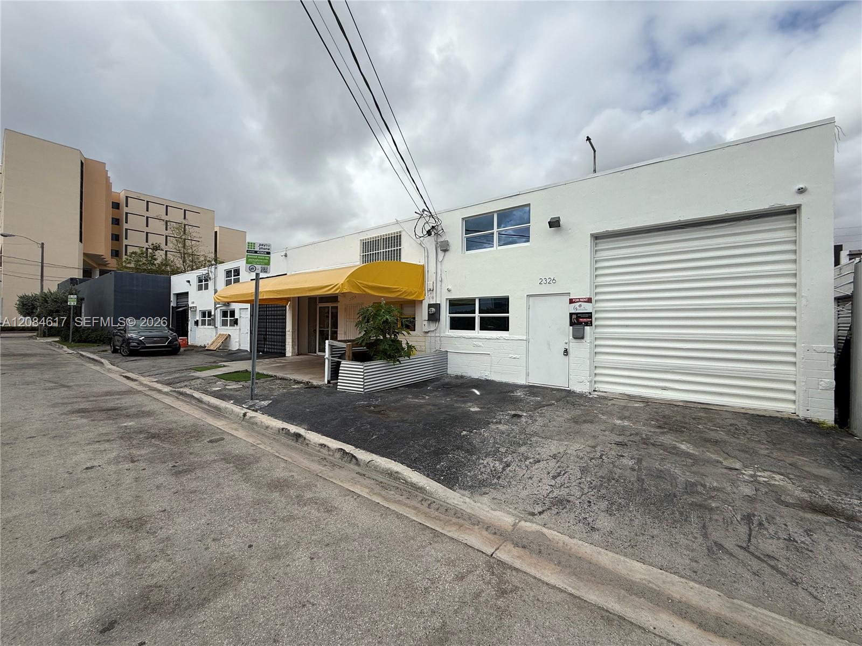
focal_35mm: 14
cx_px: 431
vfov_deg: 85.7
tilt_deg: +0.5
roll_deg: -0.7
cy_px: 323
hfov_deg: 102.1
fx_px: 349
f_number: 2.2
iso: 50
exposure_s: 1/2717
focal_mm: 2.22
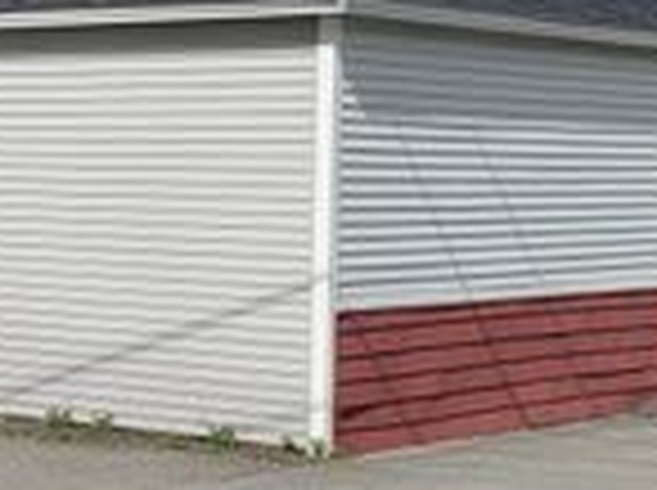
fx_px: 2027
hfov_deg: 17.8
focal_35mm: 107
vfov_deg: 13.8
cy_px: 220
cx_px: -50
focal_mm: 4.3
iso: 50
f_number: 2.4
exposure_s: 1/3212
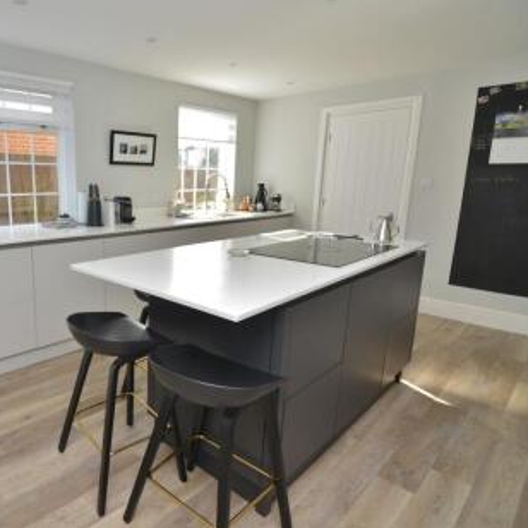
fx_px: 374
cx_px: 129
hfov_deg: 65.9
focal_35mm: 22
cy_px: 258
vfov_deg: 70.5
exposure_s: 1/80
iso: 200
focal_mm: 11
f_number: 4.5
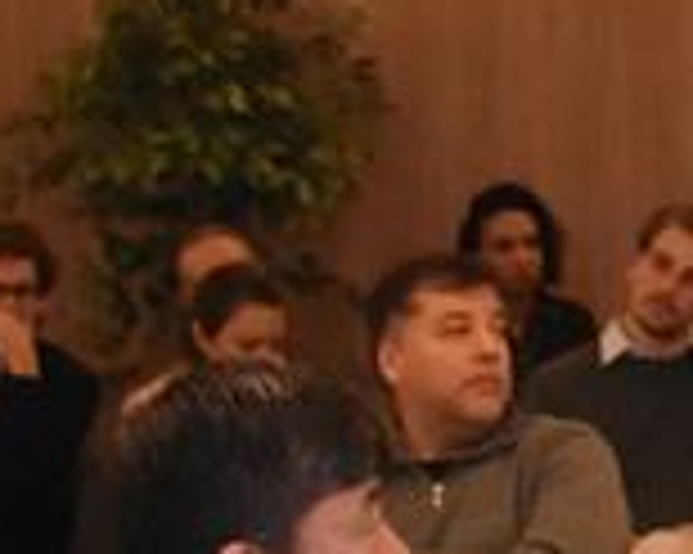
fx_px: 4409
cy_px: 543
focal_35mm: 215
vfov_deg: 7.2
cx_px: 1634
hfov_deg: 8.3
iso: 3200
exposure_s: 1/125
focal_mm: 23
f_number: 7.1
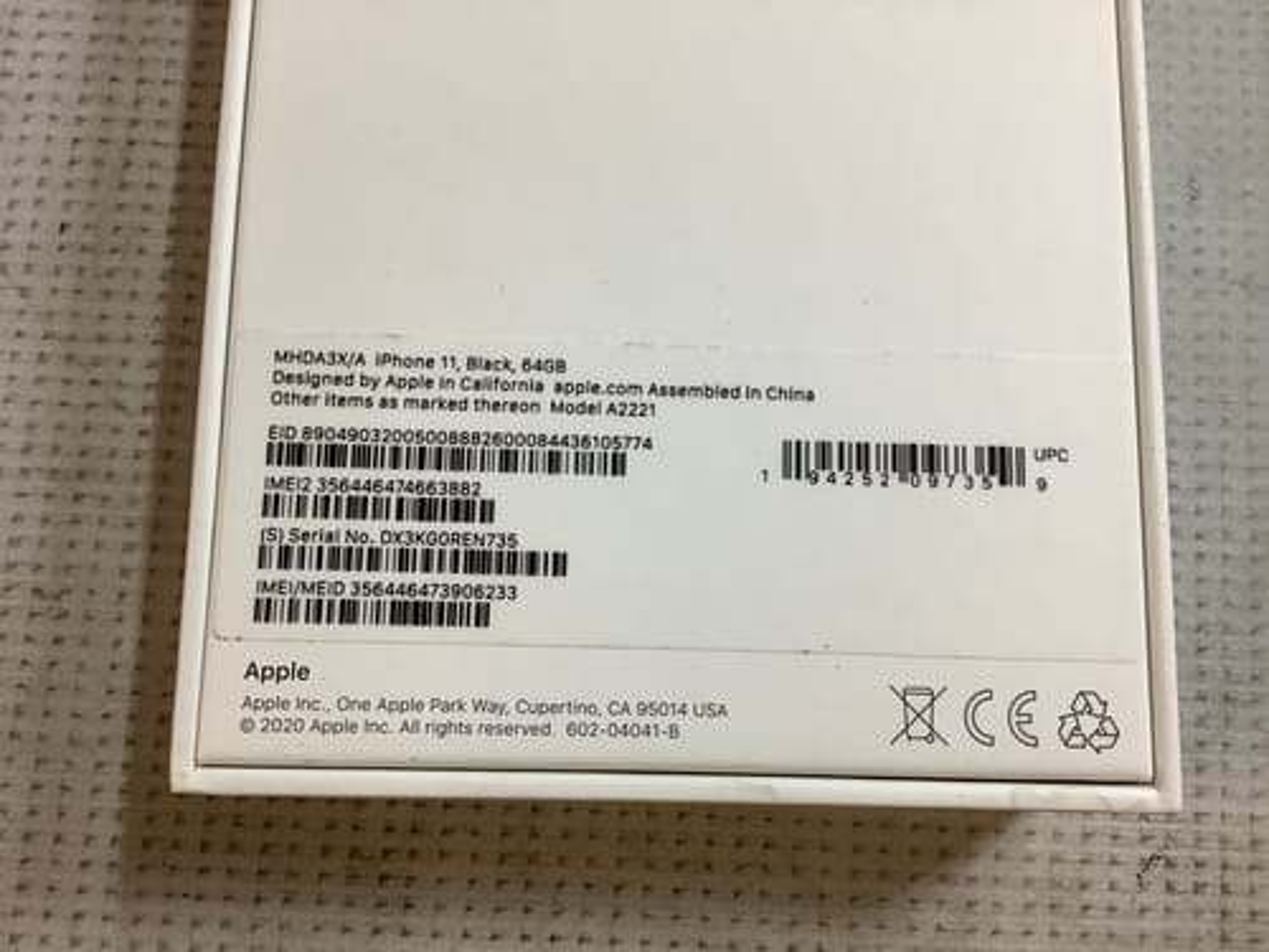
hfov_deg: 58.4
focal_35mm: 31
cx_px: 634
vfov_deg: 45.4
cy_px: 476
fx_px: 1136
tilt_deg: -80.8
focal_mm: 3.3
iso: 80
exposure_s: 1/50
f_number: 2.4
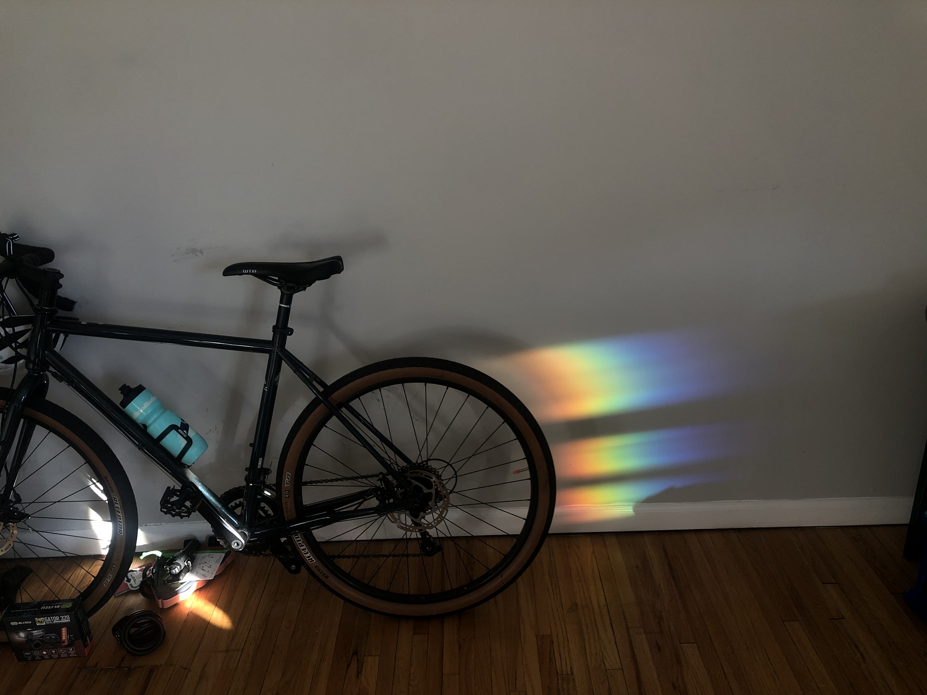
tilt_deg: -20.6
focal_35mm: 28
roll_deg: +2.9
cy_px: 348
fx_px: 750
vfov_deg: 49.7
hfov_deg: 63.4
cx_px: 464
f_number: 1.8
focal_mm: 3.99
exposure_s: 1/30
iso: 25
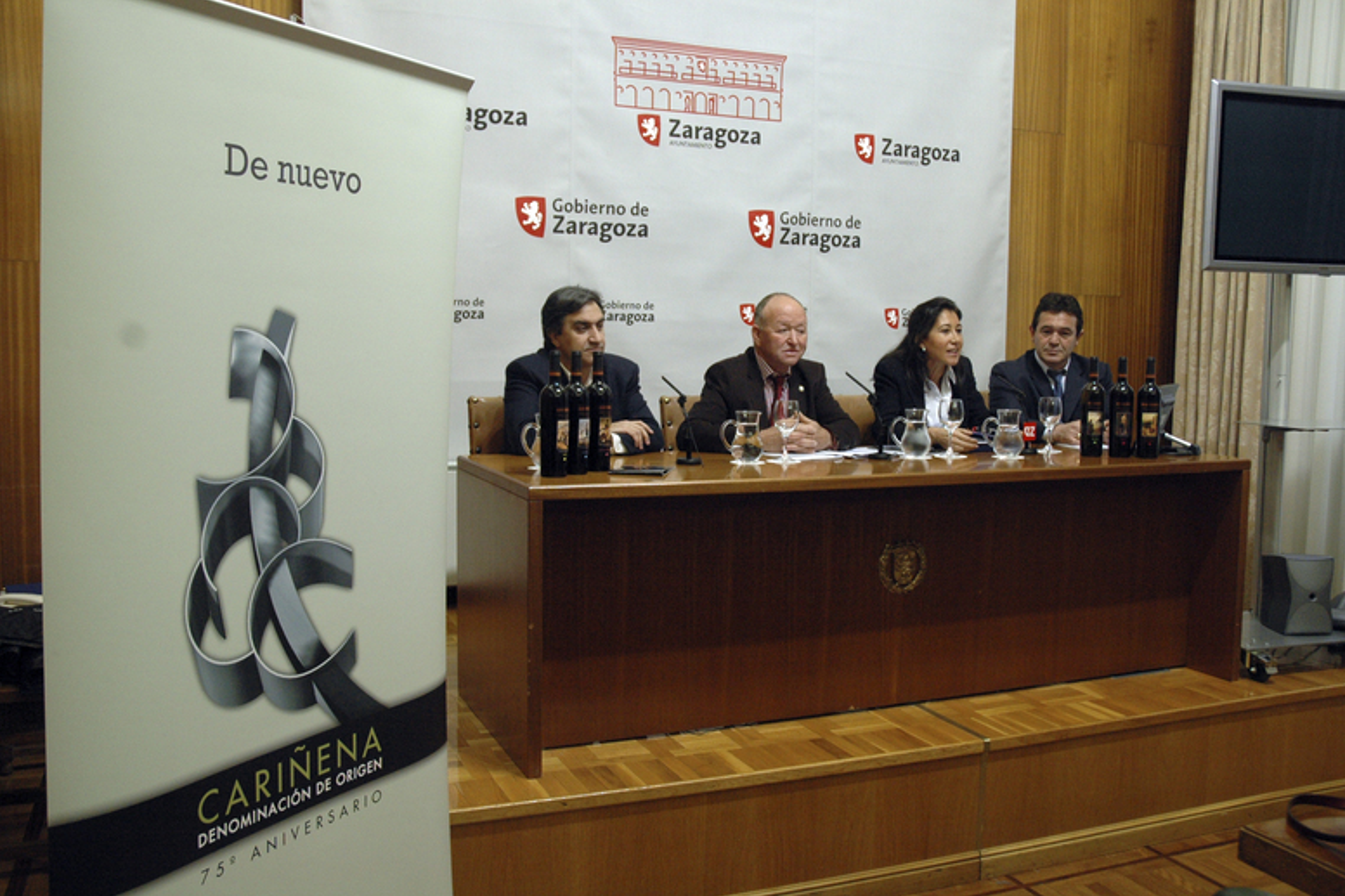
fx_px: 1270
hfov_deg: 55.8
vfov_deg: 38.9
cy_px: 444
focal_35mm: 34
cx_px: 669
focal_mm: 22
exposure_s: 1/100
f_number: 5
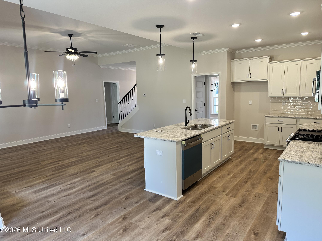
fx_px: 223
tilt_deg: -7.3
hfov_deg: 71.6
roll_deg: +1.1
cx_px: 161
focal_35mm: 24
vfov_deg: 56.8
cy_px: 120
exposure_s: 1/120
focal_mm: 6.86
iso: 125
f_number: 1.78
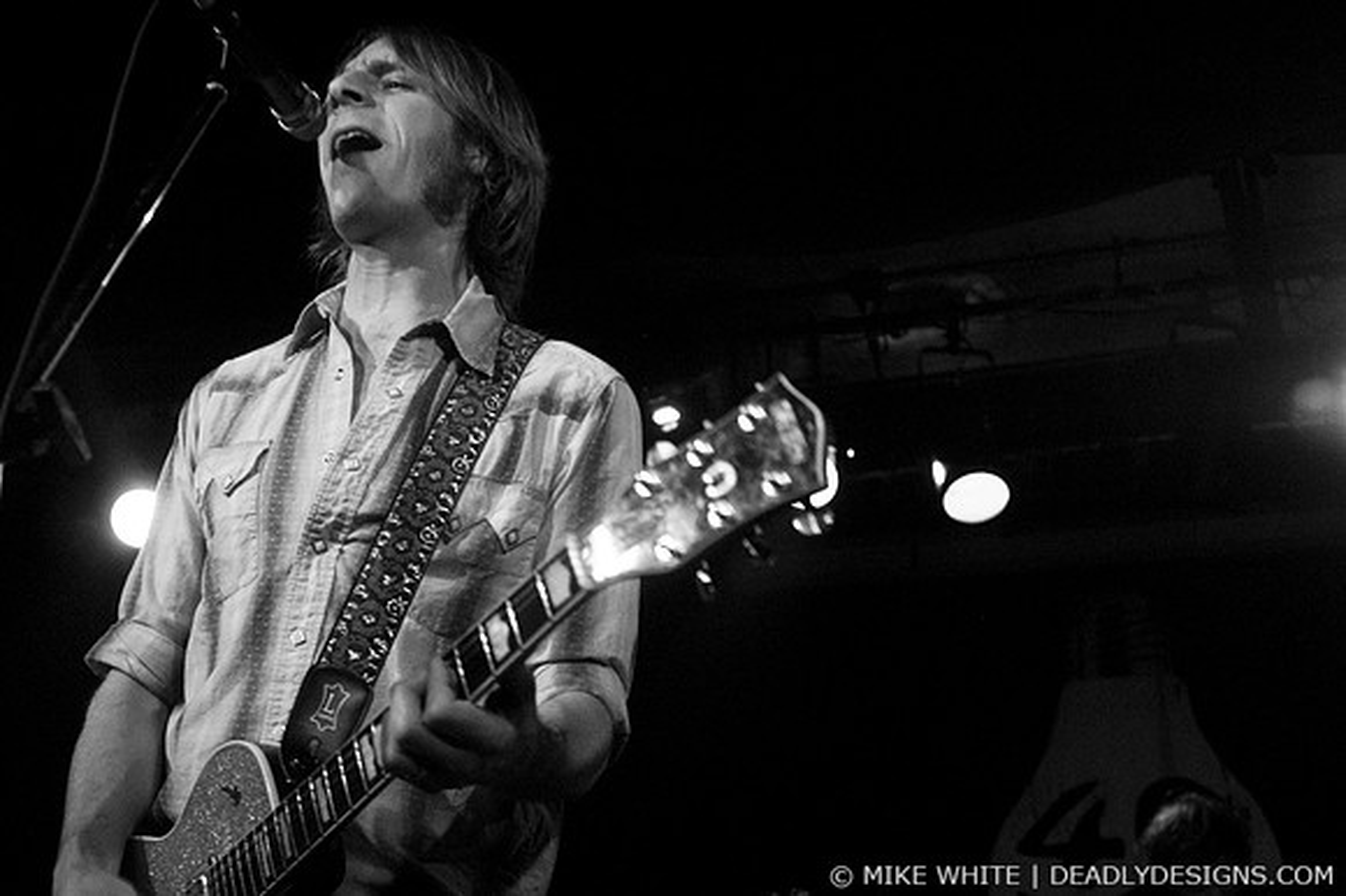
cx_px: 673
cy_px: 448
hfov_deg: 37.9
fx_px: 1962
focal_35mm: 52
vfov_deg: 25.7
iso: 800
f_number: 3.2
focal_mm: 35
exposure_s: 1/80
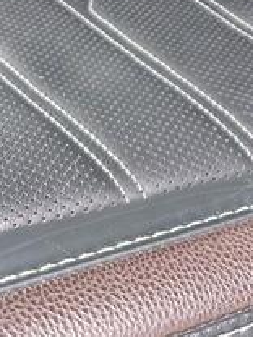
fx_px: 1082
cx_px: 480
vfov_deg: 14.6
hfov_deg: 12.1
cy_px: -335
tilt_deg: -17.7
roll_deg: +1.3
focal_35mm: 111
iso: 80
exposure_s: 1/121
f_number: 1.78
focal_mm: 6.86
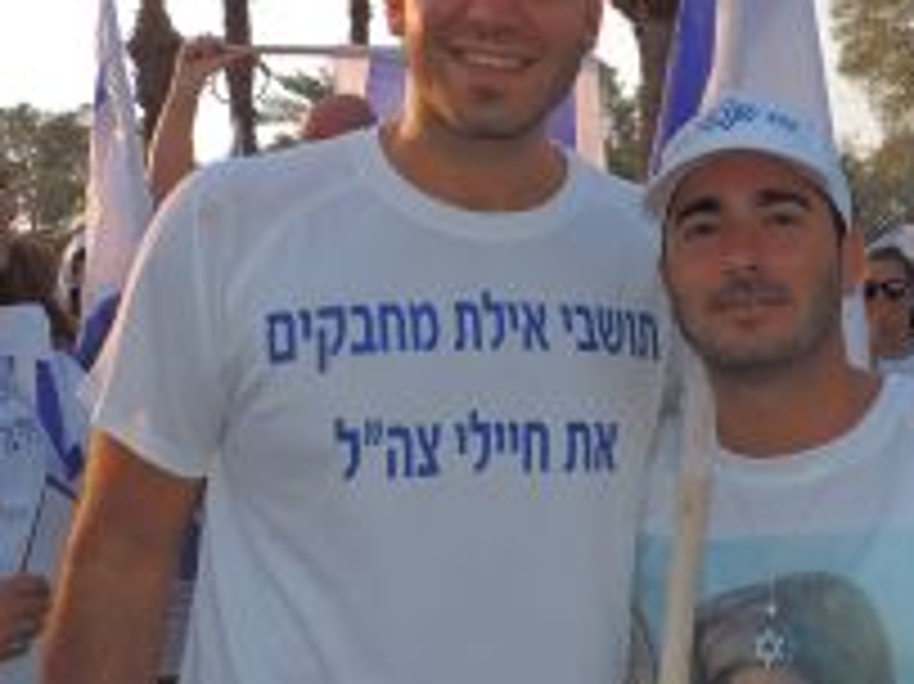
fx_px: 1451
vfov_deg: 26.3
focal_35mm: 55
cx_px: 687
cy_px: 205
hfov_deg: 34.2
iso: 80
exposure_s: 1/400
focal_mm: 4.3
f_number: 3
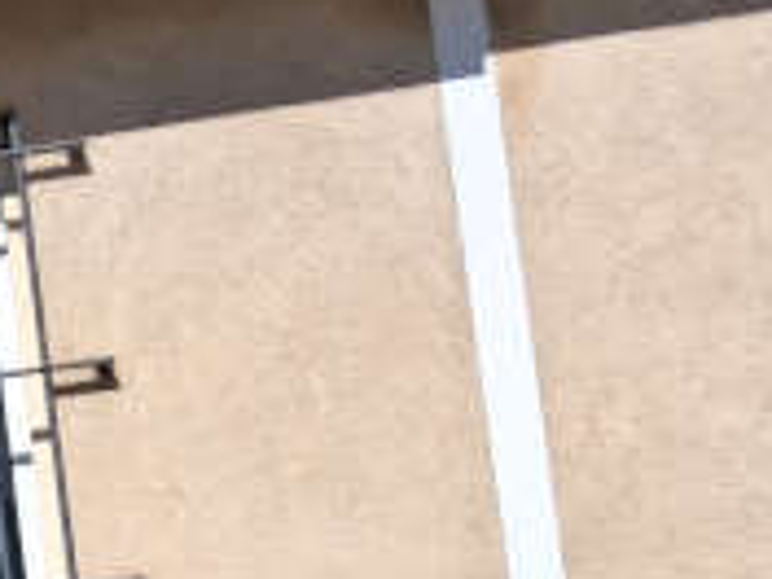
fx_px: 2743
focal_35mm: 123
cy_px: 746
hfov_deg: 13.1
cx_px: -939
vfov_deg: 11.7
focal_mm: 4
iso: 25
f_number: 1.8
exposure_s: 1/1115
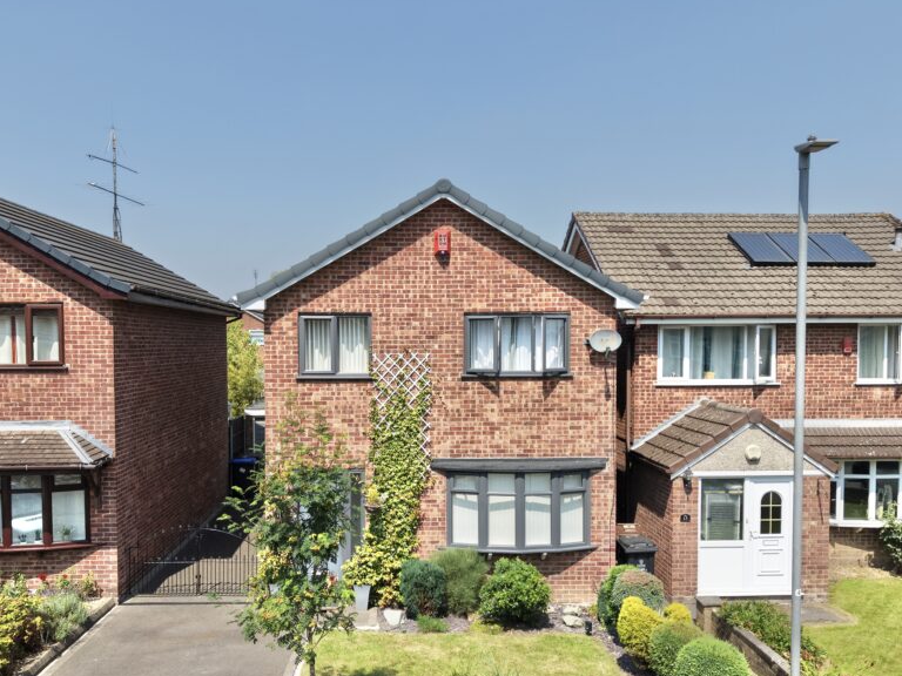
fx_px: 834
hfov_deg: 56.8
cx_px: 432
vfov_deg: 44.1
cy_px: 383
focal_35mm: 32
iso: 170
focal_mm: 8.67
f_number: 1.8
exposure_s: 1/4000
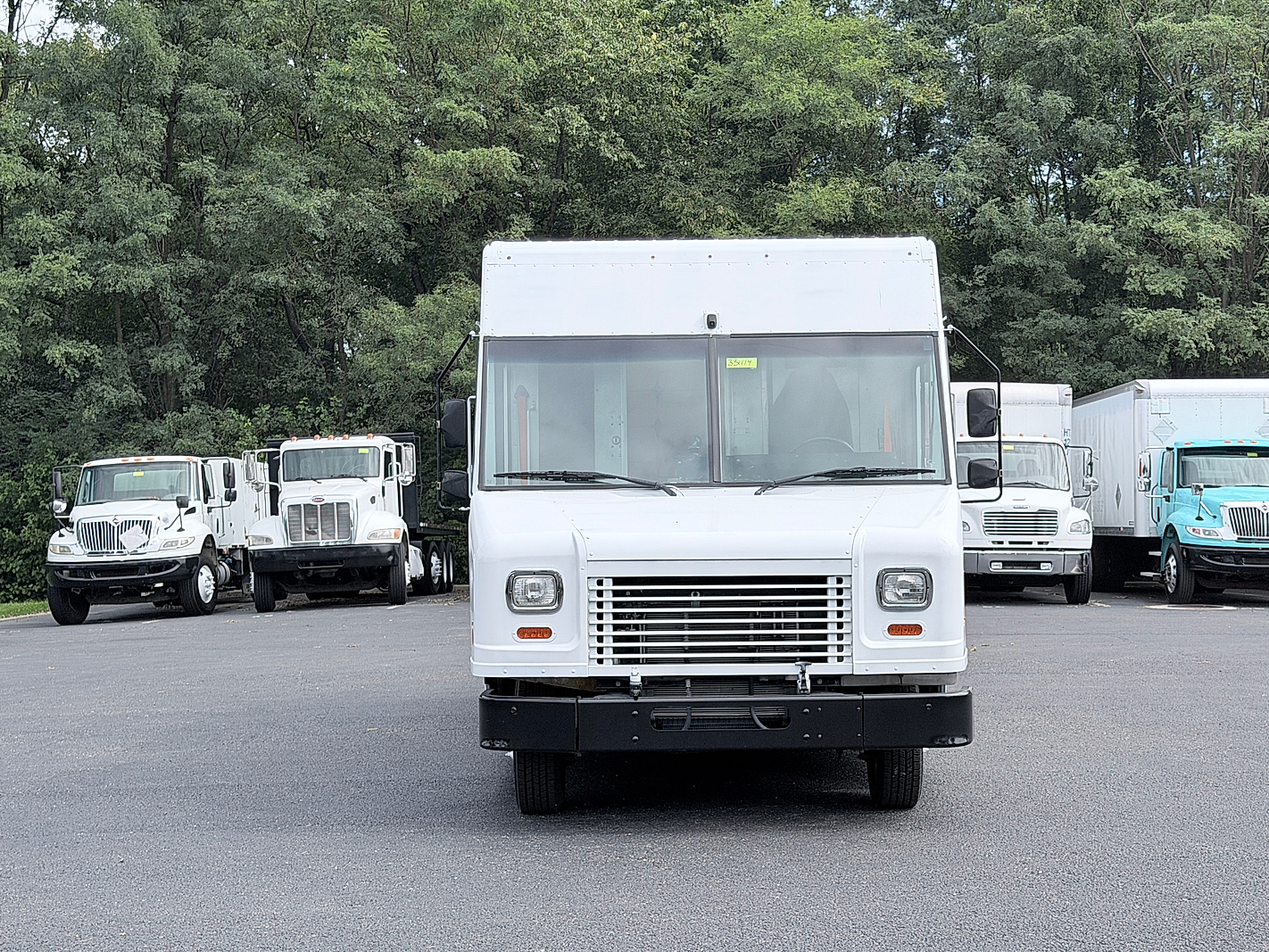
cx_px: 705
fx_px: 1980
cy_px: 487
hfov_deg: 35.5
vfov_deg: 27.0
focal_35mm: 54
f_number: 1.78
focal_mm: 6.76
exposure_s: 1/2865
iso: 64
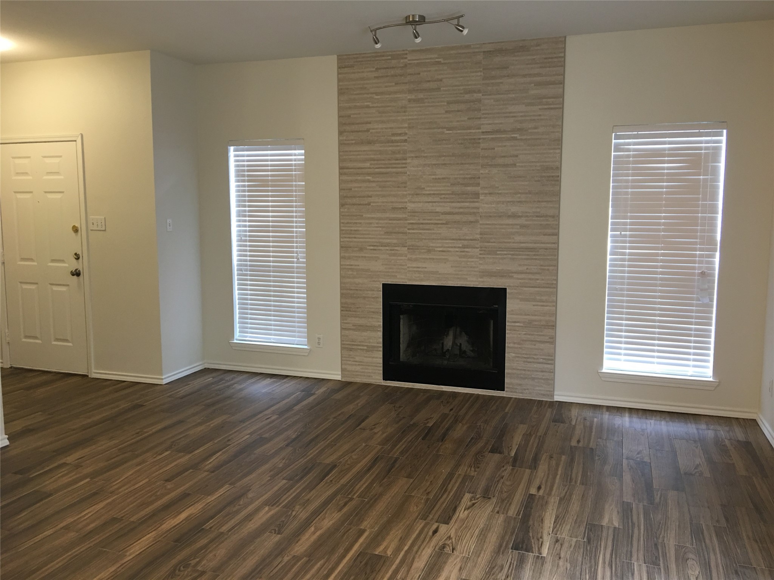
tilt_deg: -6.0
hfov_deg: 61.7
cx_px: 387
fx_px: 648
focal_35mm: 29
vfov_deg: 48.2
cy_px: 290
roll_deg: -0.8
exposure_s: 1/15
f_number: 2.2
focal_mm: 4.15
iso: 50
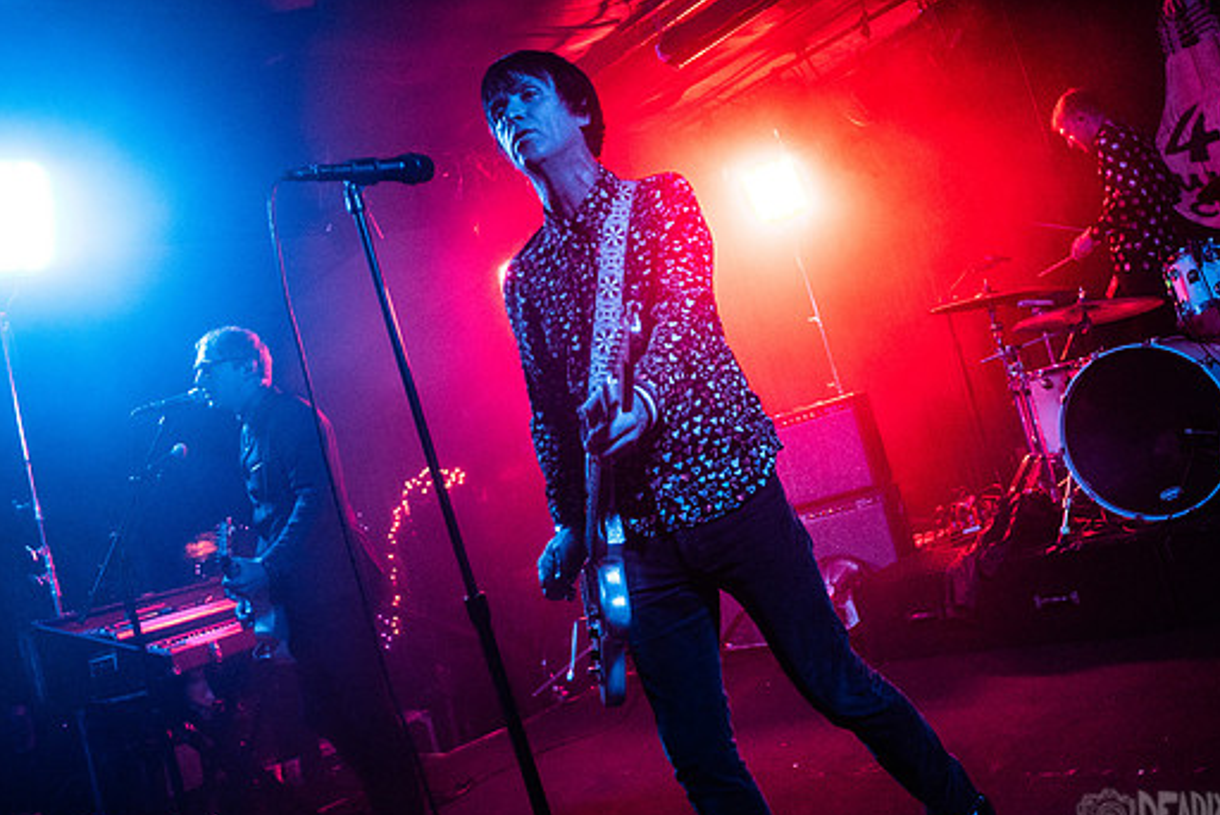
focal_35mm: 30
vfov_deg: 43.6
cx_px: 700
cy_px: 375
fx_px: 1017
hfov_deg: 61.6
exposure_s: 1/250
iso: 2000
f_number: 2.8
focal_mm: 20
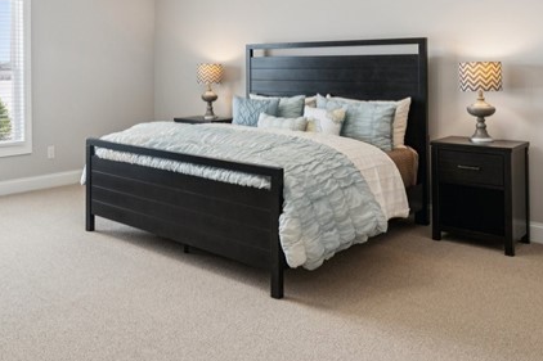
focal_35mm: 36
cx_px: 91
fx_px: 543
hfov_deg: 49.3
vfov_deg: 35.2
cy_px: 53
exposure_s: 1/50
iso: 250
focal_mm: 14
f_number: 5.6
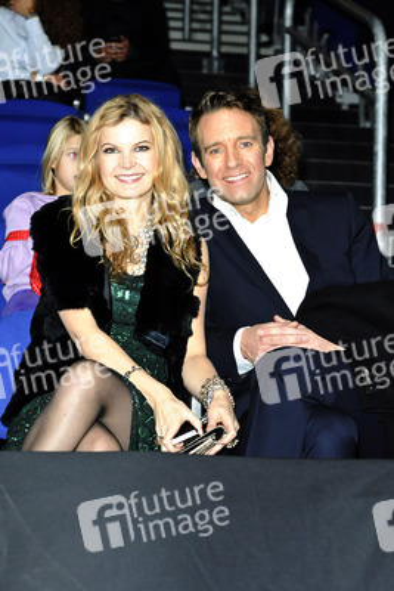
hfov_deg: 17.1
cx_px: 197
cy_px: 296
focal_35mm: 80
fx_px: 1312
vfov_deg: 25.4
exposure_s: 1/100
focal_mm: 80
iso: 2000
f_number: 6.3
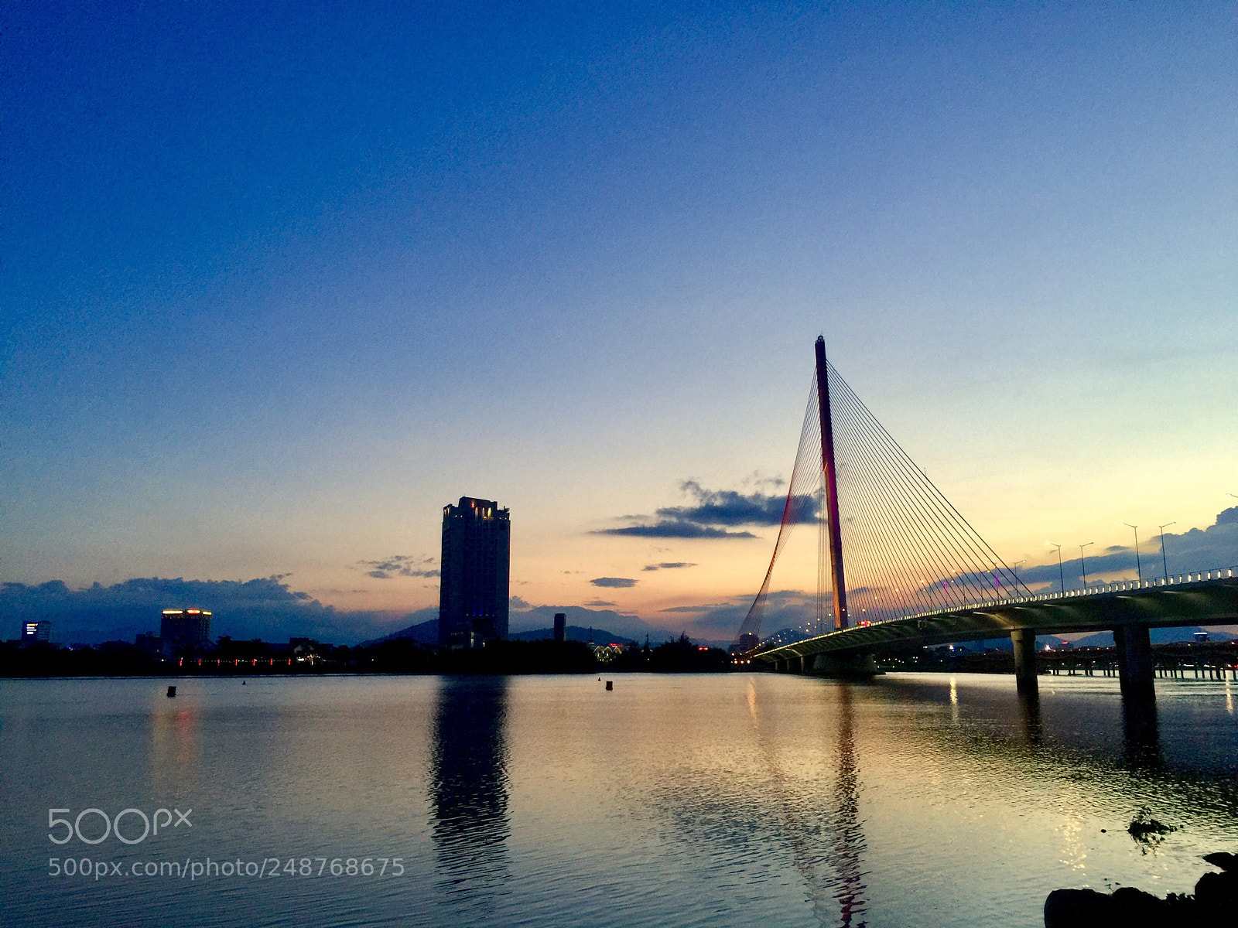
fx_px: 1037
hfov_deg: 61.7
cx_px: 619
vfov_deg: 48.2
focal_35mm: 29
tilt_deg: +12.3
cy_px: 464
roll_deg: -0.8
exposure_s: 1/33
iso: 64
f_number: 2.2
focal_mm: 4.15
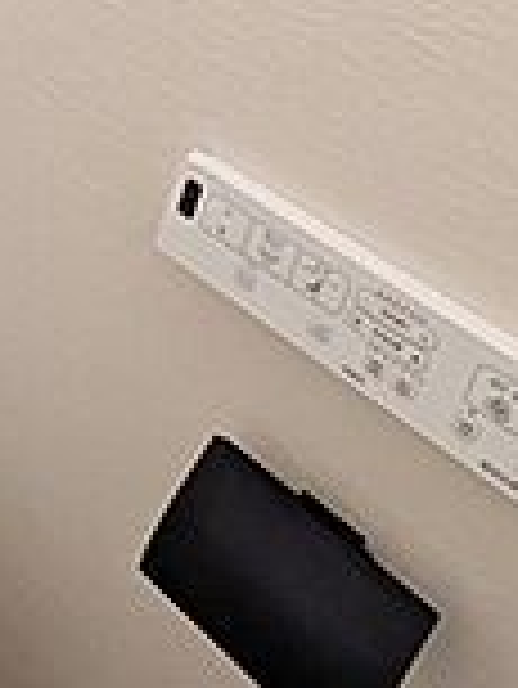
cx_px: -158
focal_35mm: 55
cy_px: -121
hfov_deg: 23.5
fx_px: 1096
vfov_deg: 30.2
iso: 113
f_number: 2.2
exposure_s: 1/25
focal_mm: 1.83
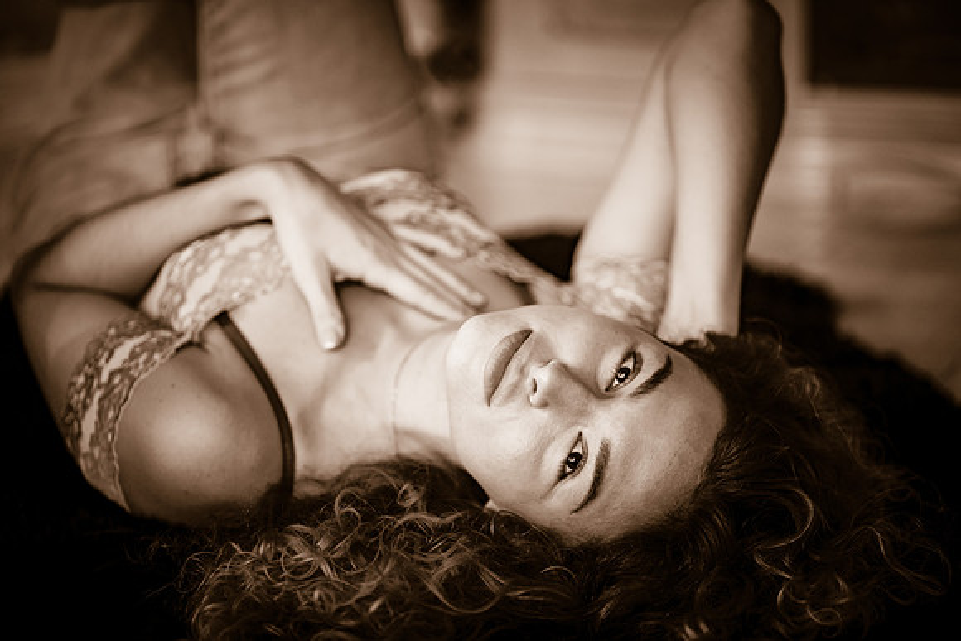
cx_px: 480
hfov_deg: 23.9
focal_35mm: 85
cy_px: 320
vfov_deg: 16.1
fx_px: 2269
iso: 500
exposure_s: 1/200
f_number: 1.8
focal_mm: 85
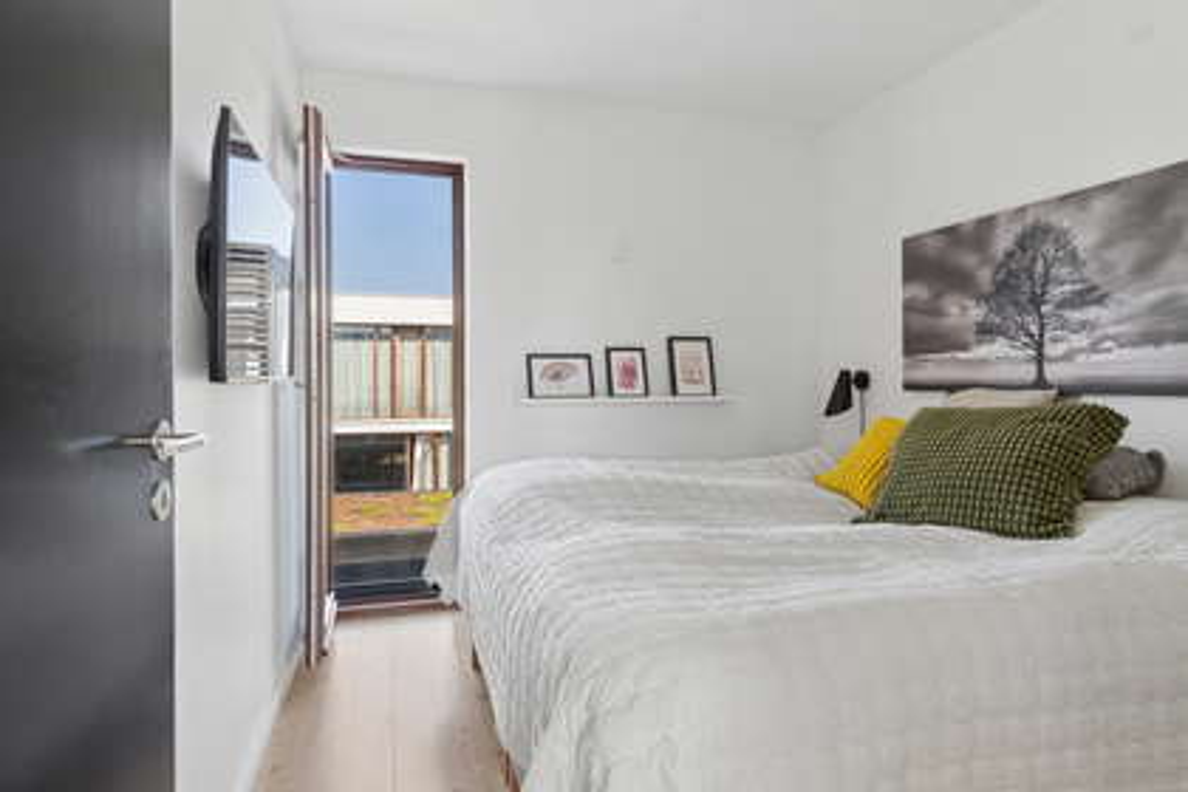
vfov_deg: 63.2
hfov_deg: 85.4
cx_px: 594
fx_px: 643
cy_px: 396
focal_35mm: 20
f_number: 9
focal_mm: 13
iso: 200
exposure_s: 1/50
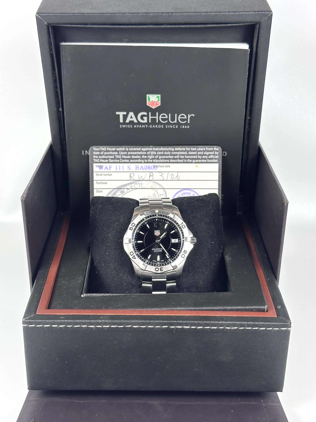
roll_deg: -2.7
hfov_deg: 30.3
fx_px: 584
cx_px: 158
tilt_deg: -24.4
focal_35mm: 48
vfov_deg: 39.7
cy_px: 211
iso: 64
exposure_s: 1/60
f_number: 1.78
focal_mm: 6.86
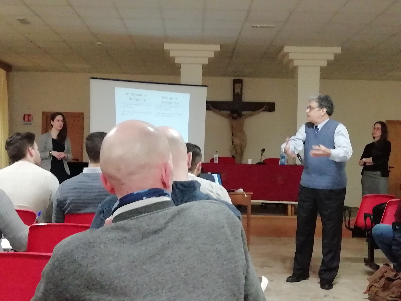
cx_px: 200
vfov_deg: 29.1
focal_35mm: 50
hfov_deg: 38.2
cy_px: 150
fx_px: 579
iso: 500
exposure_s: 1/25
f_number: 2.2
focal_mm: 3.46
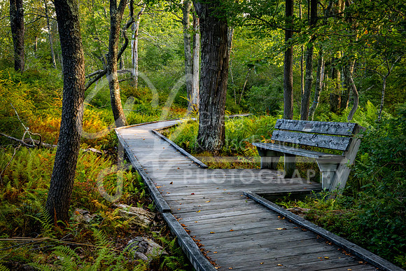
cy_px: 136
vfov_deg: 30.5
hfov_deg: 44.5
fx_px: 496
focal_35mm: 44
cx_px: 203
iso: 8000
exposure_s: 1/60
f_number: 22
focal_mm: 44
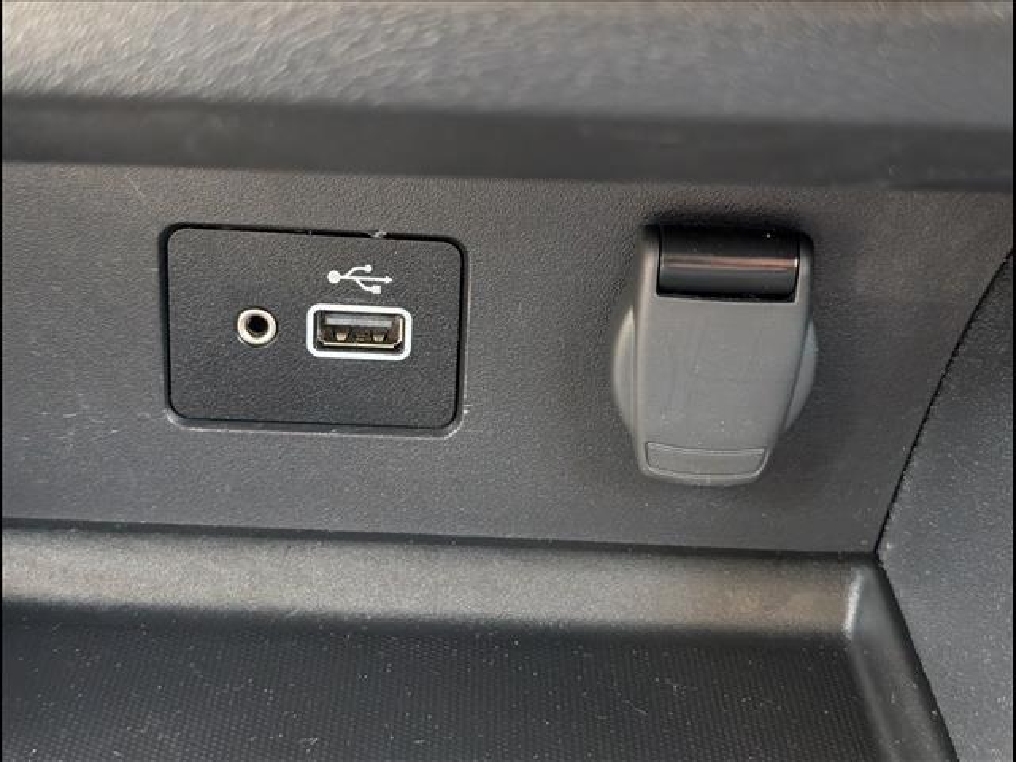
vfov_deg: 29.7
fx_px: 1438
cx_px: 508
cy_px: 381
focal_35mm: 49
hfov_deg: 38.9
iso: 1103
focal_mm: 6.9
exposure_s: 1/90.9
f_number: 1.68
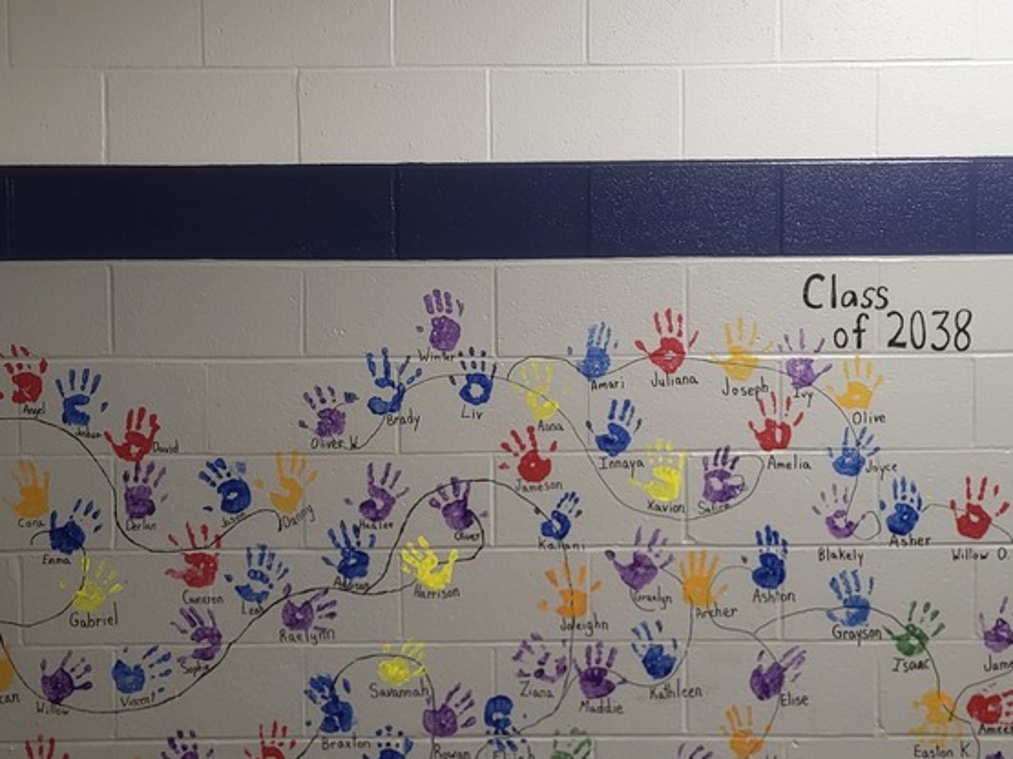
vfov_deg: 30.2
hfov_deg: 39.7
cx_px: 507
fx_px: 1404
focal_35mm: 48
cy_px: 431
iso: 250
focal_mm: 5.4
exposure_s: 1/120
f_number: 1.8
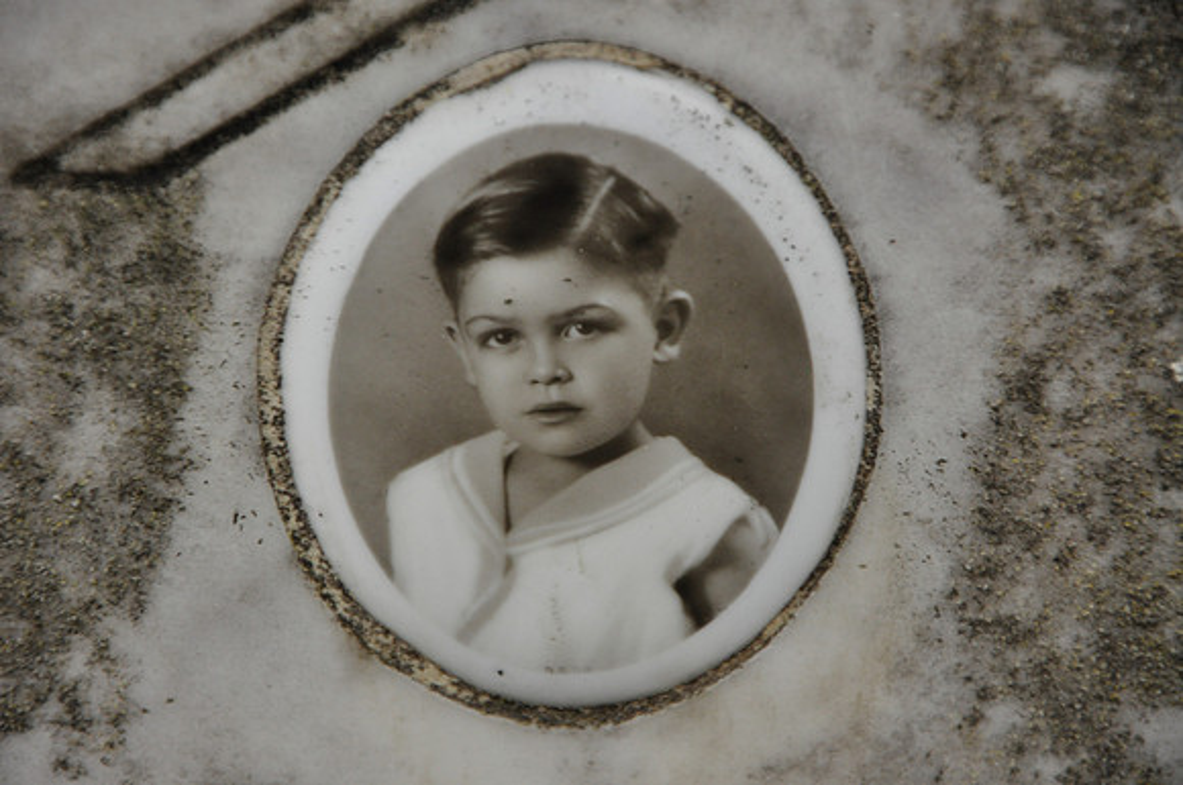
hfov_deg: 13.1
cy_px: 392
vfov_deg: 8.7
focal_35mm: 158
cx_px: 592
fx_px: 5168
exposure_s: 1/60
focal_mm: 105
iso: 800
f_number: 5.6
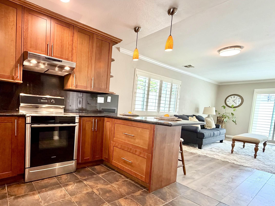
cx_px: 92
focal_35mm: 19
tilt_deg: -4.9
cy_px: 117
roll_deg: -2.4
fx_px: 151
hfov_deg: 81.8
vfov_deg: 68.4
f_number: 2.2
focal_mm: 2.22
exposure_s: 1/60
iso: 320
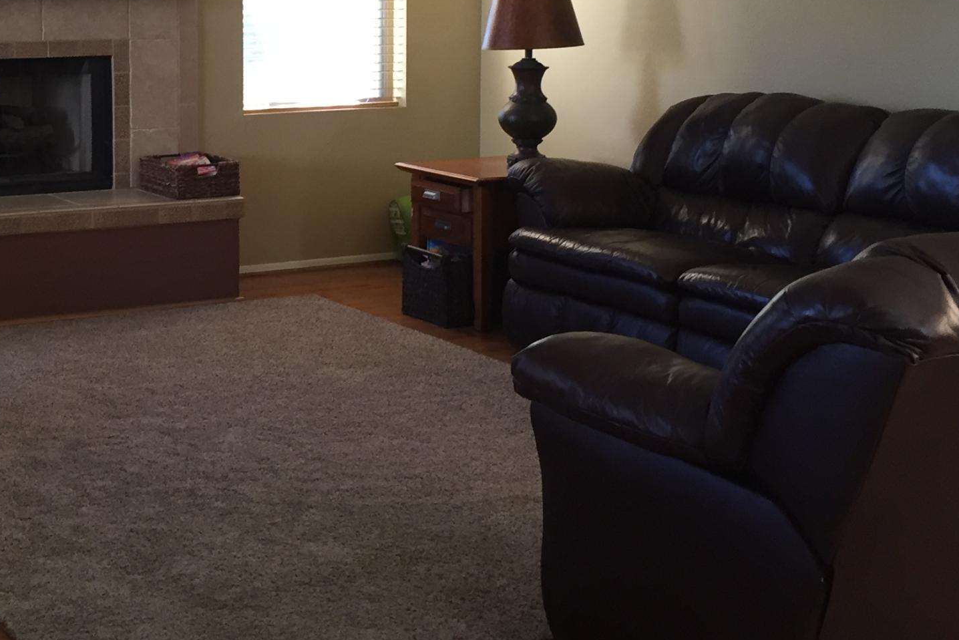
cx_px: 255
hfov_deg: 31.4
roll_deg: +0.7
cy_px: 101
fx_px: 1678
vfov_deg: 21.2
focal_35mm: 63
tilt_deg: -4.9
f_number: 2.2
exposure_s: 1/30
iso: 80
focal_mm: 4.15
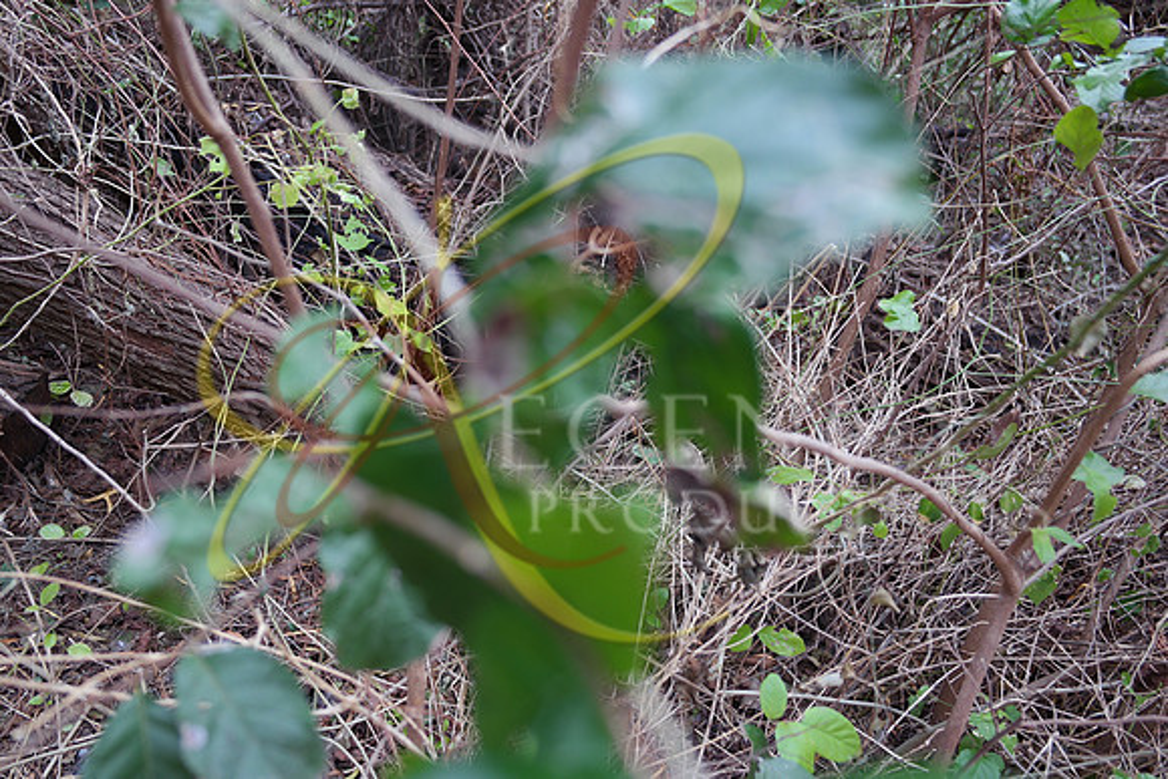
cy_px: 390
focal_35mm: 30
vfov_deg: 43.6
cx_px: 584
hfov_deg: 61.9
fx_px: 974
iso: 100
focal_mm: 20
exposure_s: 1/80
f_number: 3.5
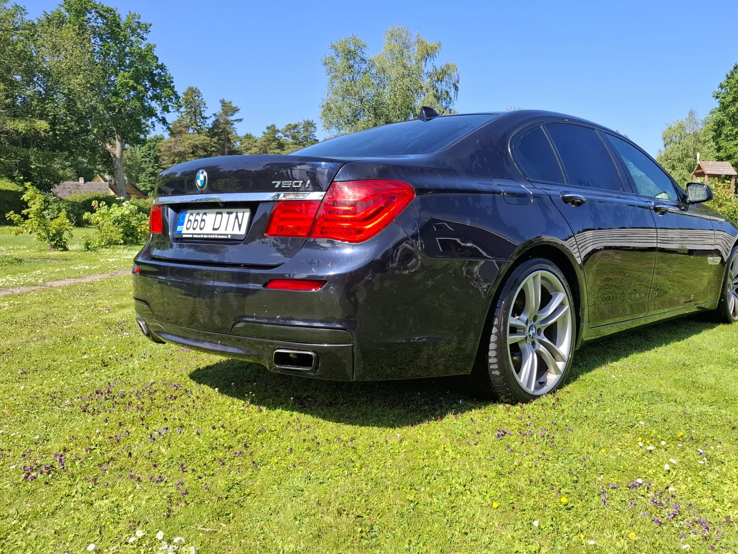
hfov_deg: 62.9
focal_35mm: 28
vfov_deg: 49.7
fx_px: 597
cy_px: 258
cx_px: 438
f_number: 1.8
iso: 50
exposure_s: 1/1144
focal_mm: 5.54
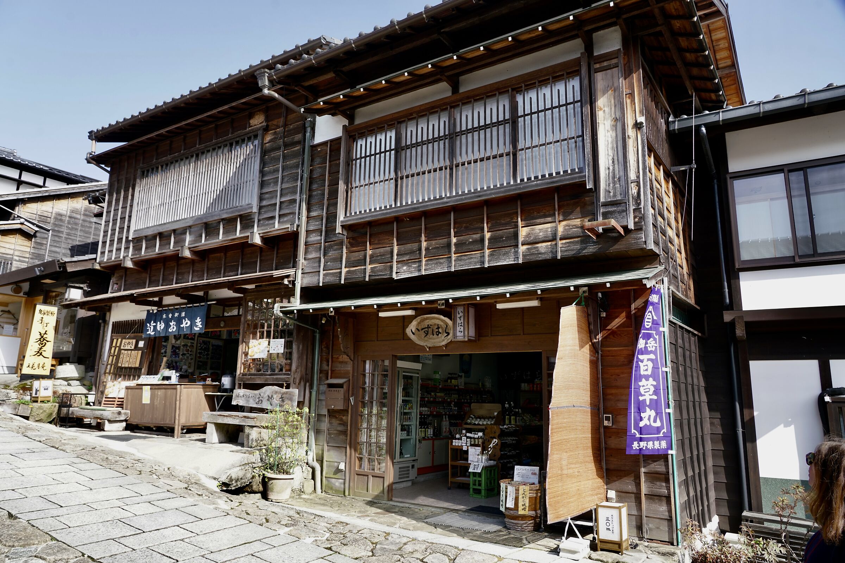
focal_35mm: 24
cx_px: 422
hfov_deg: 73.7
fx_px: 563
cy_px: 282
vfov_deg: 53.2
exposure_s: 1/160
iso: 320
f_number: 8
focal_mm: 24
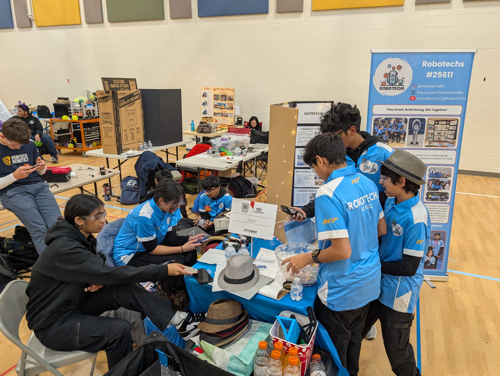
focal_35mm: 24
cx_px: 250
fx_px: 347
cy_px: 188
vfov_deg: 56.9
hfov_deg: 71.5
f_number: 1.68
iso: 91
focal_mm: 6.9
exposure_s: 1/167
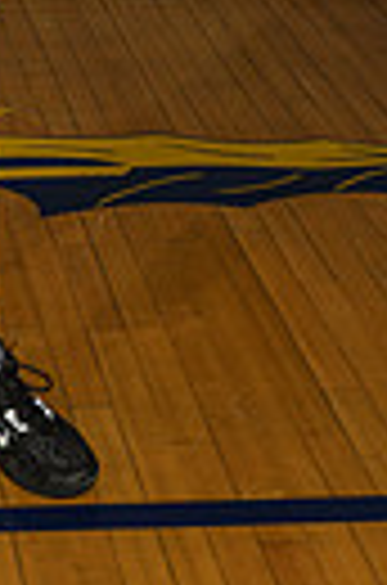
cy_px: -297
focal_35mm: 125
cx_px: -184
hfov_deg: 10.5
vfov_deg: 15.2
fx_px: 2026
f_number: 7.1
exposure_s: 1/125
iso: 125
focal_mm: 36
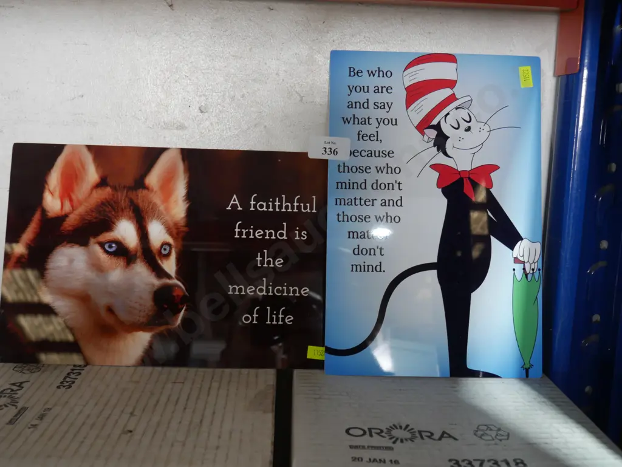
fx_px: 683
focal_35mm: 38
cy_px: 234
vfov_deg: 37.8
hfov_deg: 49.0
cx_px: 311
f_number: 4.1
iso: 800
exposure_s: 1/60
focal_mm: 19
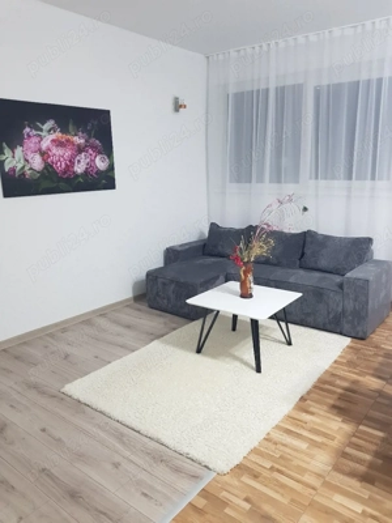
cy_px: 262
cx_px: 196
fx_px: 393
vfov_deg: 67.3
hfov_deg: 53.1
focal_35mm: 26
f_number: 1.7
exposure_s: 1/30
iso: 200
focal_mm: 4.2
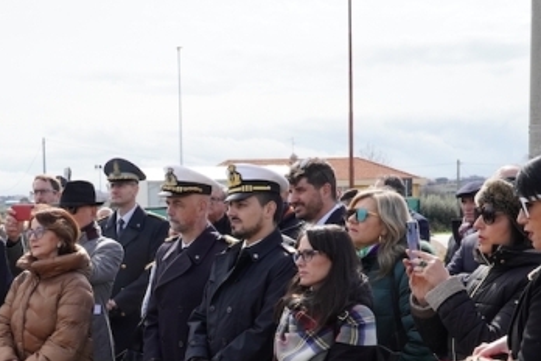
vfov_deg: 17.7
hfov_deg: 26.2
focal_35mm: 76
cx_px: 112
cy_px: 311
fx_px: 1142
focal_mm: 22
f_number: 8
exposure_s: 1/1000
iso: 800
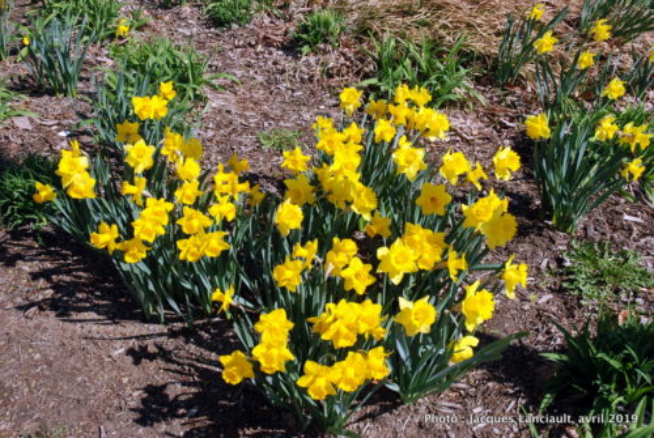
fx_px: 737
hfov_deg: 47.9
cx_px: 327
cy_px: 219
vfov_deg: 33.1
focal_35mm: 40
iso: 100
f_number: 11
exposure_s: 1/125
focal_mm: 27
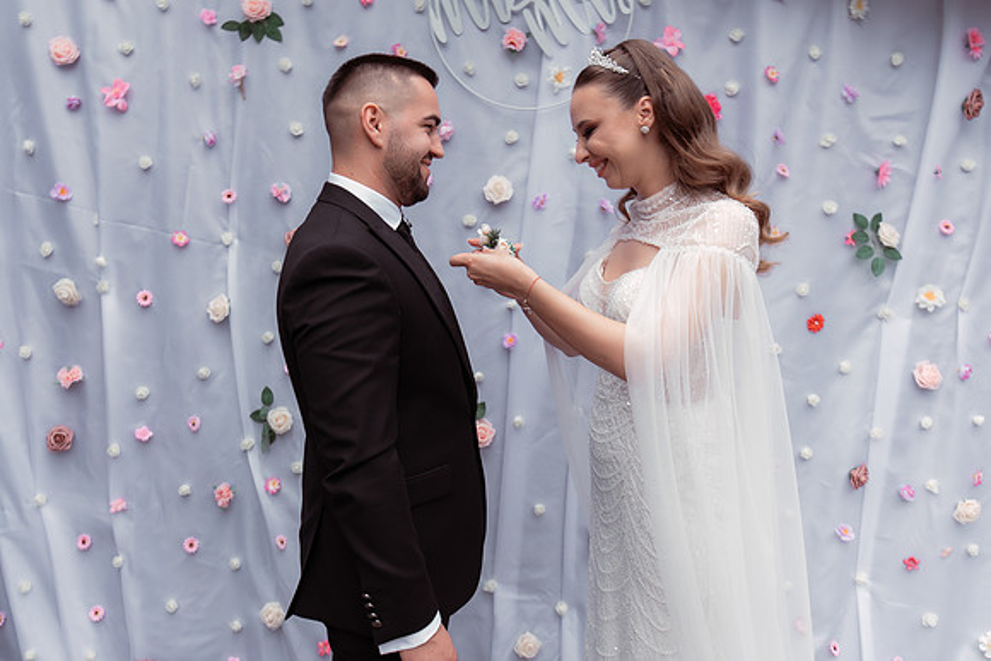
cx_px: 457
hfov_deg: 57.2
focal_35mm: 33
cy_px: 312
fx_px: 907
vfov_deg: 40.0
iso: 200
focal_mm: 30
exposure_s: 1/320
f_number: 3.5
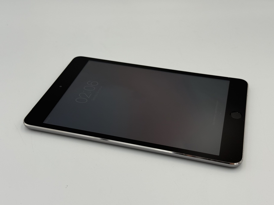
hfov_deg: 39.7
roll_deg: -0.5
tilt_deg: -35.4
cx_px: 137
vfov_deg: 30.3
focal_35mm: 48
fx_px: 380
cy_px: 102
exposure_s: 1/1285
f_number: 1.78
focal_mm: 6.76
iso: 100
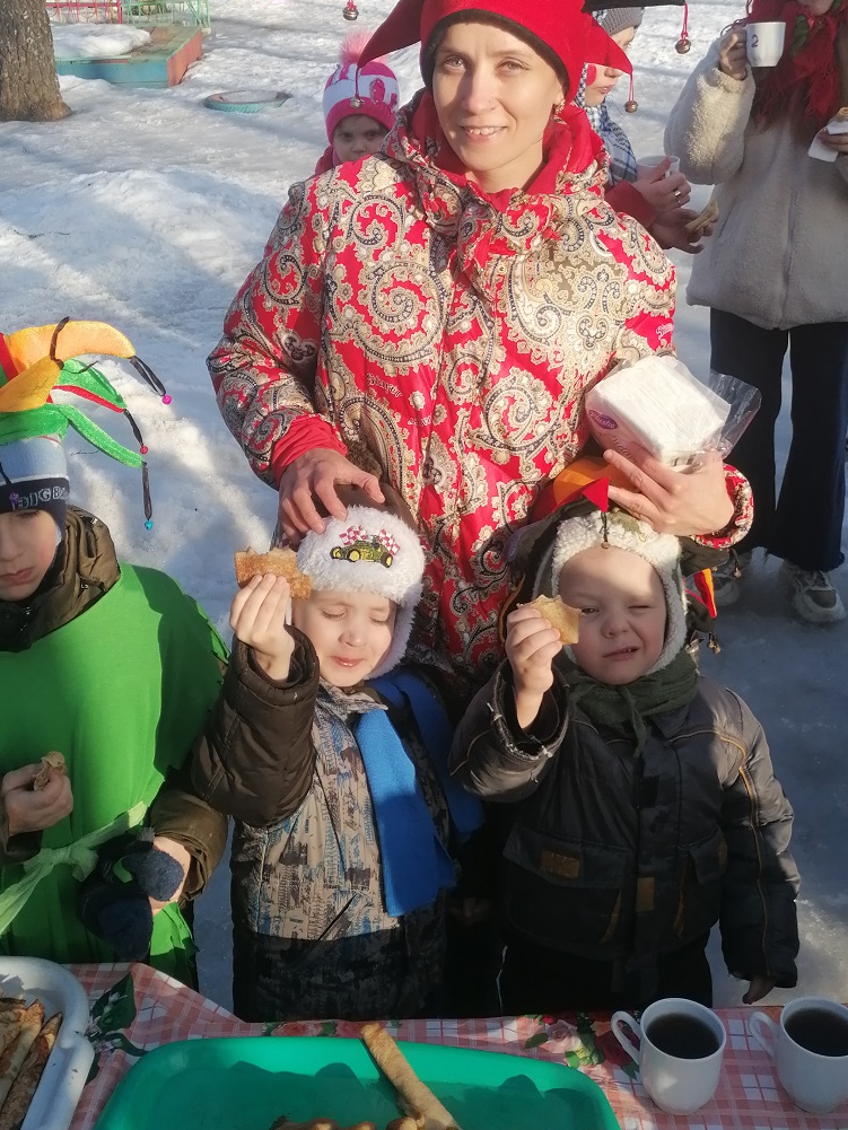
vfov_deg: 43.8
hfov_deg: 33.6
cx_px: 375
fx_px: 1404
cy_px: 525
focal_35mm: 43
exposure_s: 1/770
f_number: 1.8
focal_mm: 4.75
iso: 50
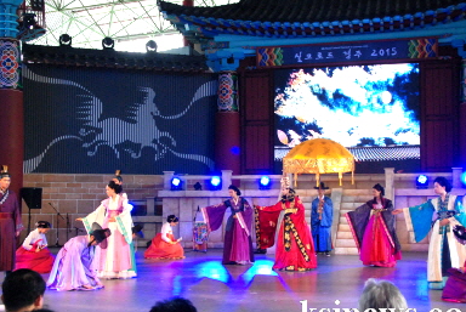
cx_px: 234
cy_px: 154
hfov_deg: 35.2
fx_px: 734
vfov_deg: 24.0
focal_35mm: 57
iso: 1250
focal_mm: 29
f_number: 7.1
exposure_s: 1/200
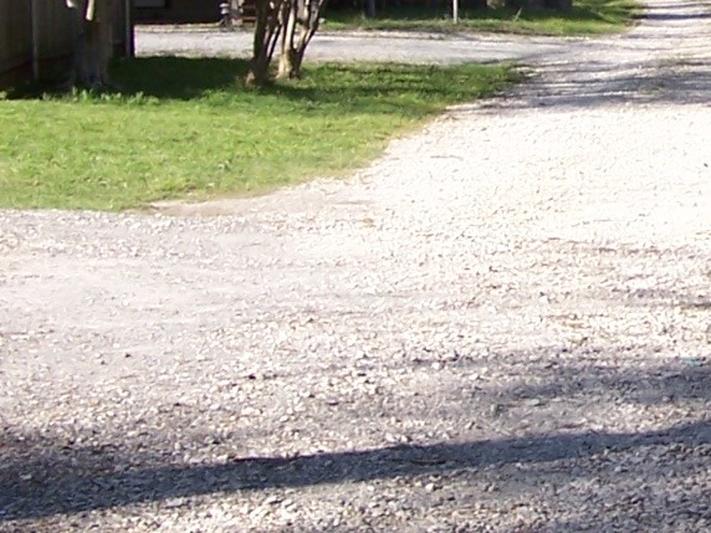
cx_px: 912
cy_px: 96
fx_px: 2793
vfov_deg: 10.9
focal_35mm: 136
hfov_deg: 14.0
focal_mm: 6.3
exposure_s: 1/640
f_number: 2.8
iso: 80
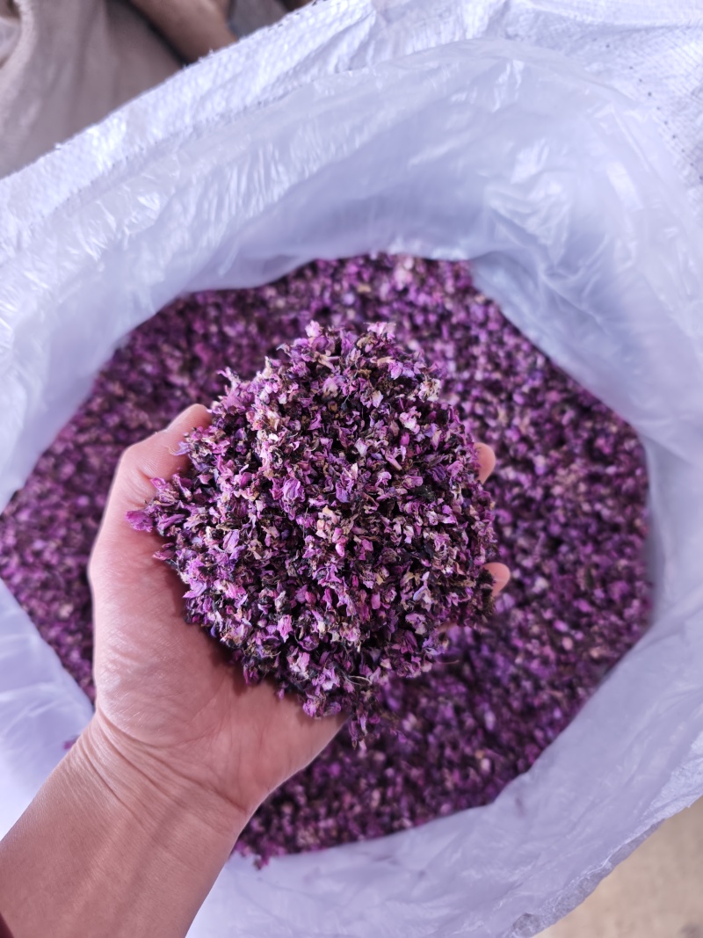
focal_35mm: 23
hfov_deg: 58.9
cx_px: 352
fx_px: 623
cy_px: 469
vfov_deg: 73.9
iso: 160
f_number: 1.44
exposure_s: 1/68.8
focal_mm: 6.68
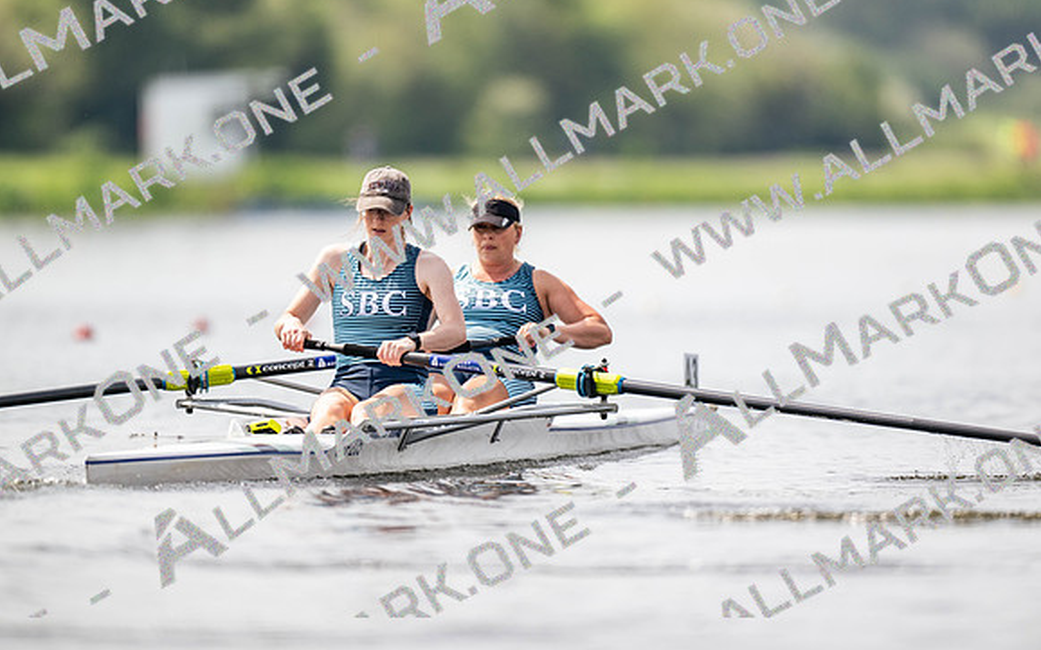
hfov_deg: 3.4
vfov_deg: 2.1
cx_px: 520
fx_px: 17416
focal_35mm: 614
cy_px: 309
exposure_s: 1/2500
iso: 360
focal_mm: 600
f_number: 4
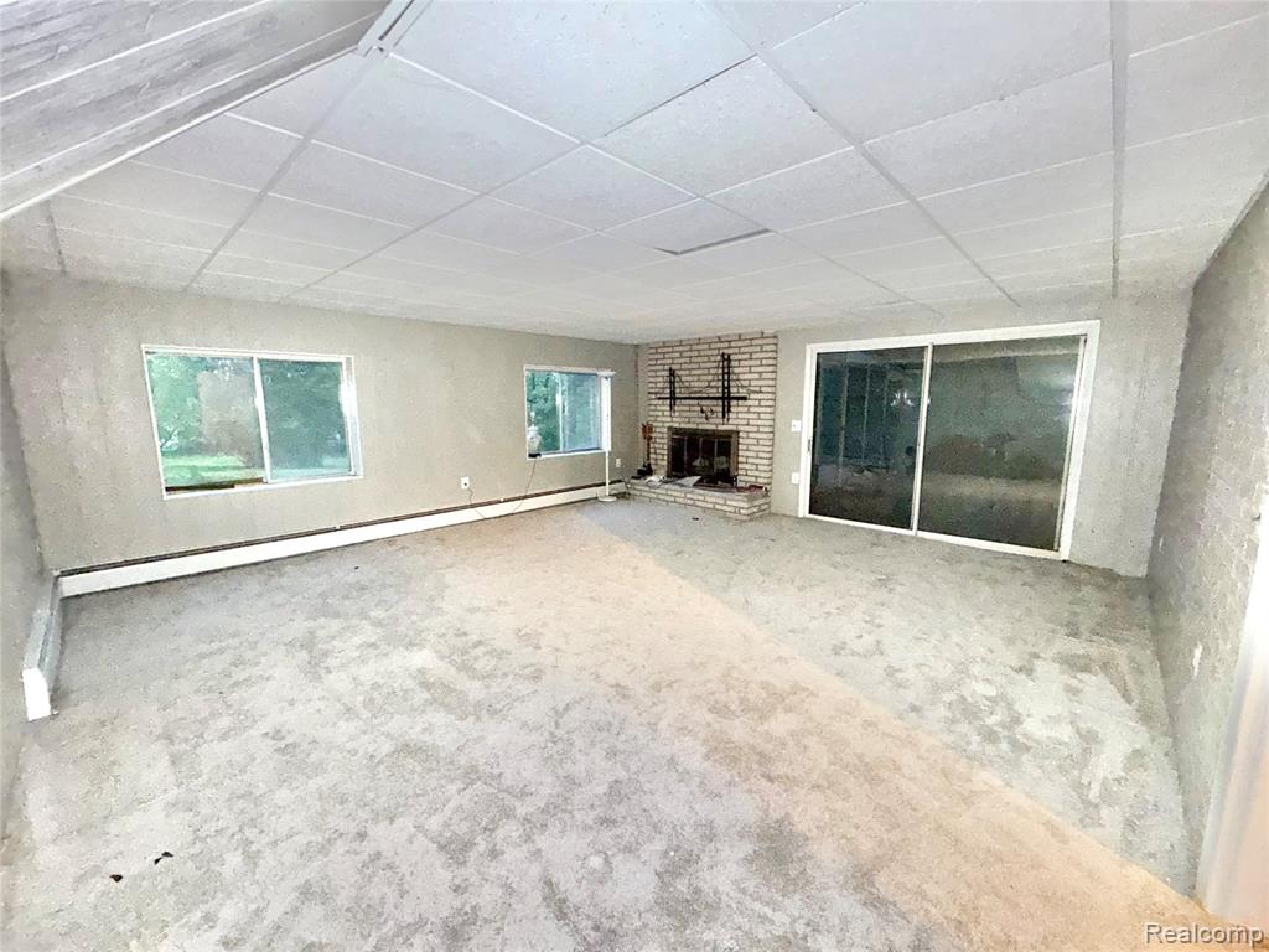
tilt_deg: -8.8
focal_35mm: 14
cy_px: 476
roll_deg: -0.1
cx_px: 634
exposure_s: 1/16
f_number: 2.2
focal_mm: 2.22
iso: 800
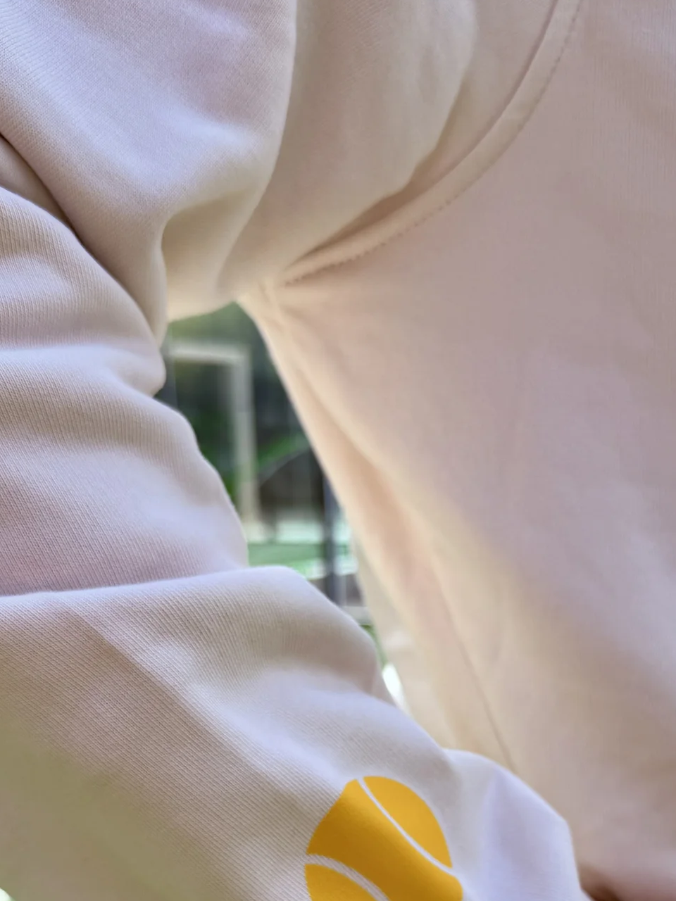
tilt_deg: -13.9
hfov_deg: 30.2
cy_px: 779
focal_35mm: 48
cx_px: 413
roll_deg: +1.4
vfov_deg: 37.5
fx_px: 1250
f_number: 1.78
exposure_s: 1/1689
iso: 80
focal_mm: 6.76
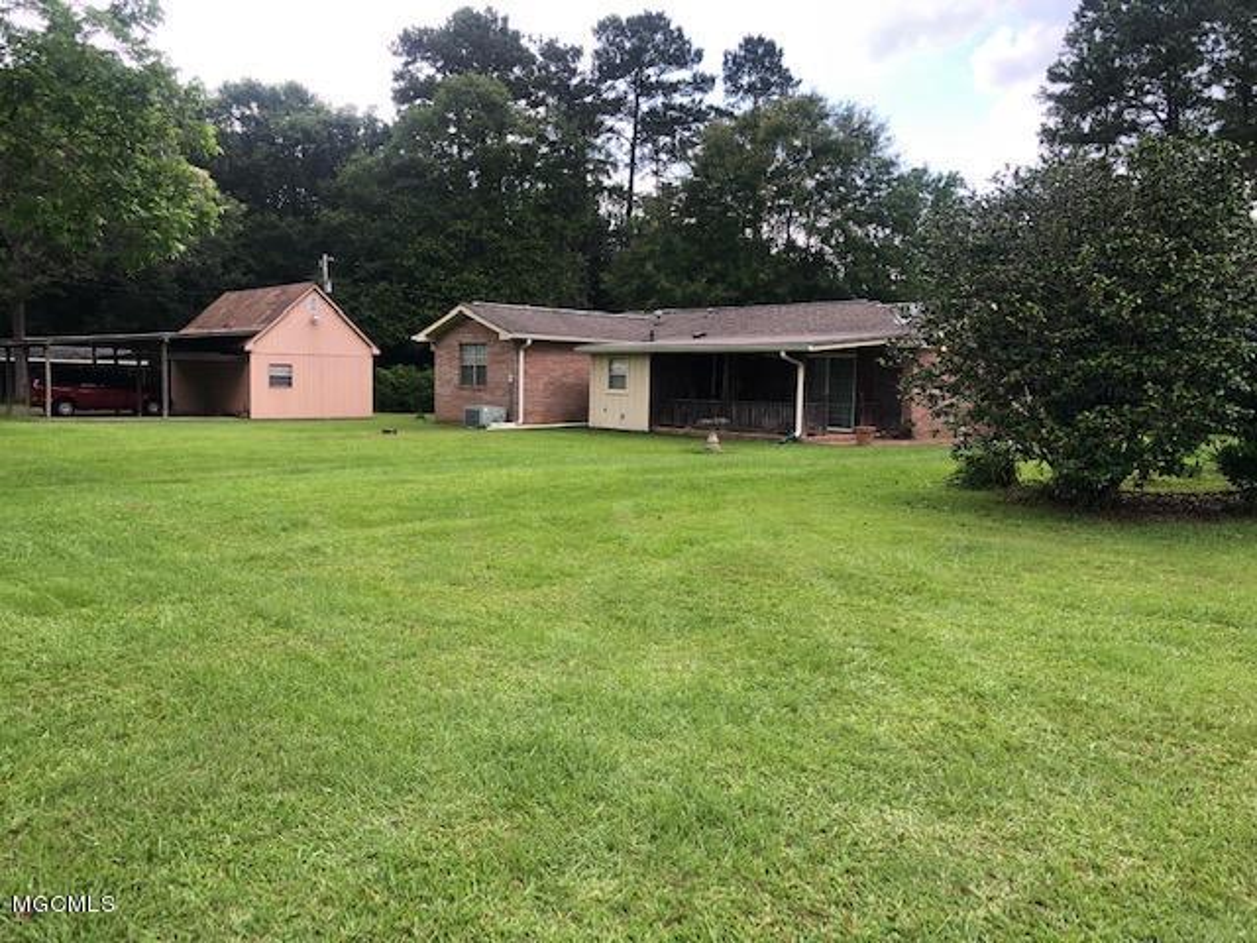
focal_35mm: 28
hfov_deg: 63.4
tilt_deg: -6.5
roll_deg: +1.5
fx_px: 1017
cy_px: 472
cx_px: 628
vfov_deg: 49.7
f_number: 1.8
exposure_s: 1/177
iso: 20
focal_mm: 3.99
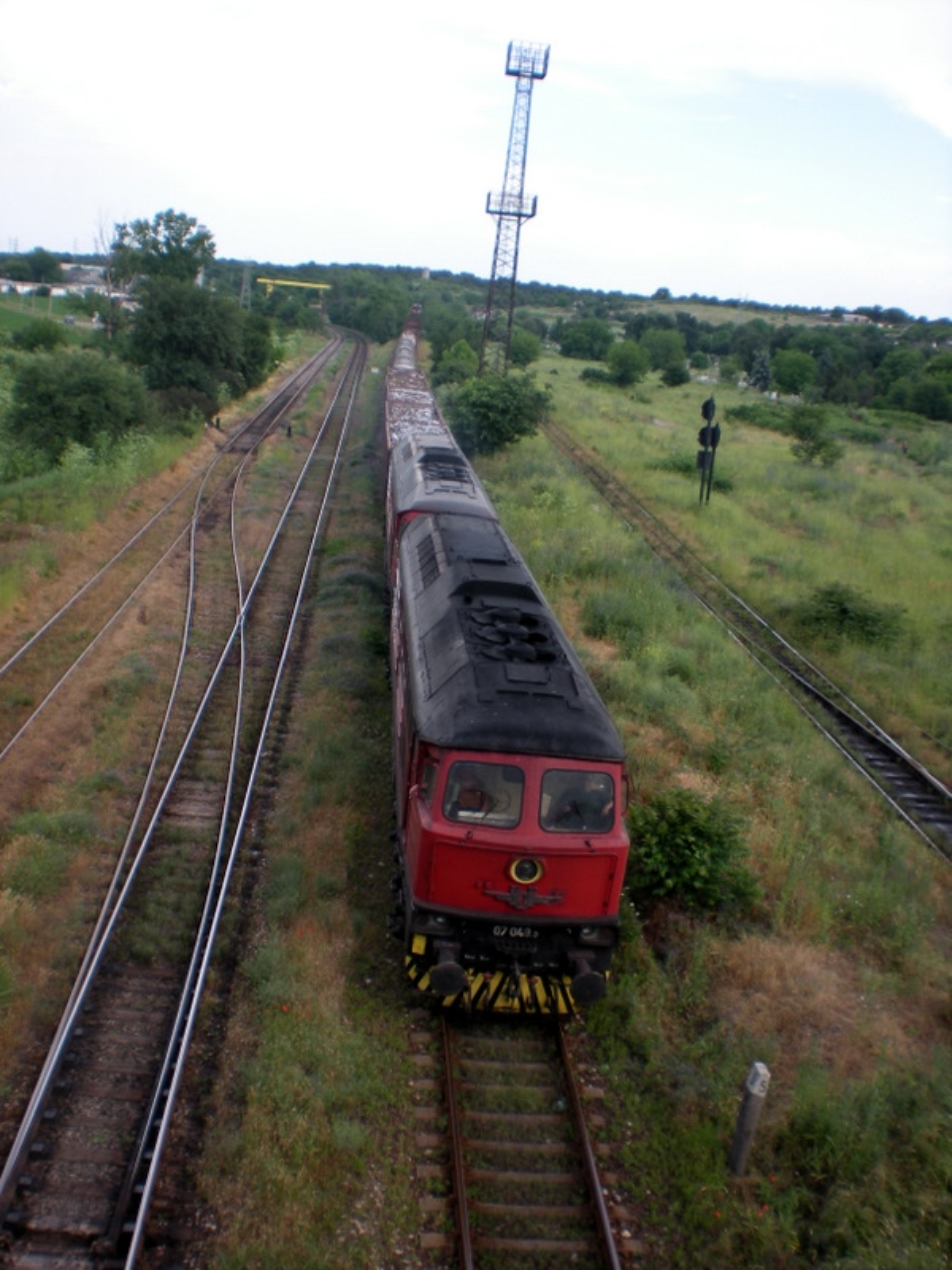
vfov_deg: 49.0
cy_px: 635
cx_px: 476
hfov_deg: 37.7
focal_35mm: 38
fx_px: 1393
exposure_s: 1/135
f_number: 4.6
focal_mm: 6.3
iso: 64
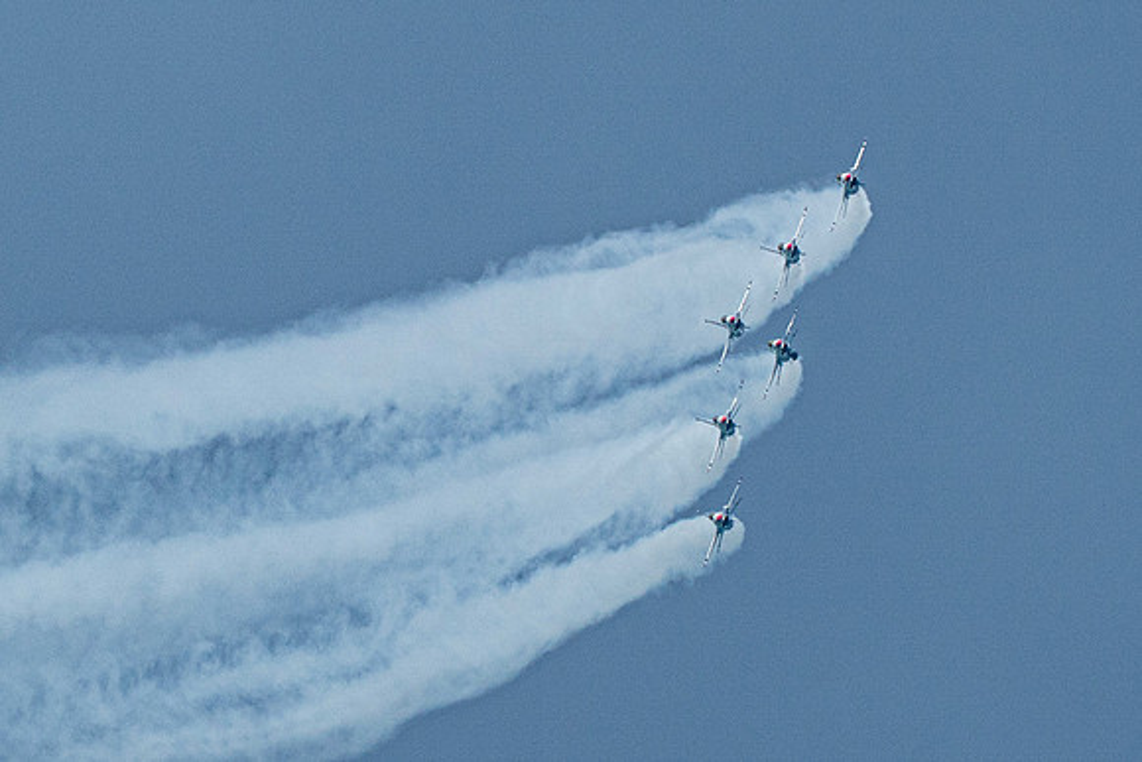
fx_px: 31876
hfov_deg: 2.1
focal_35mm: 1005
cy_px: 295
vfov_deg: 1.4
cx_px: 543
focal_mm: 400
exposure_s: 1/2000
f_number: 10
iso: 640
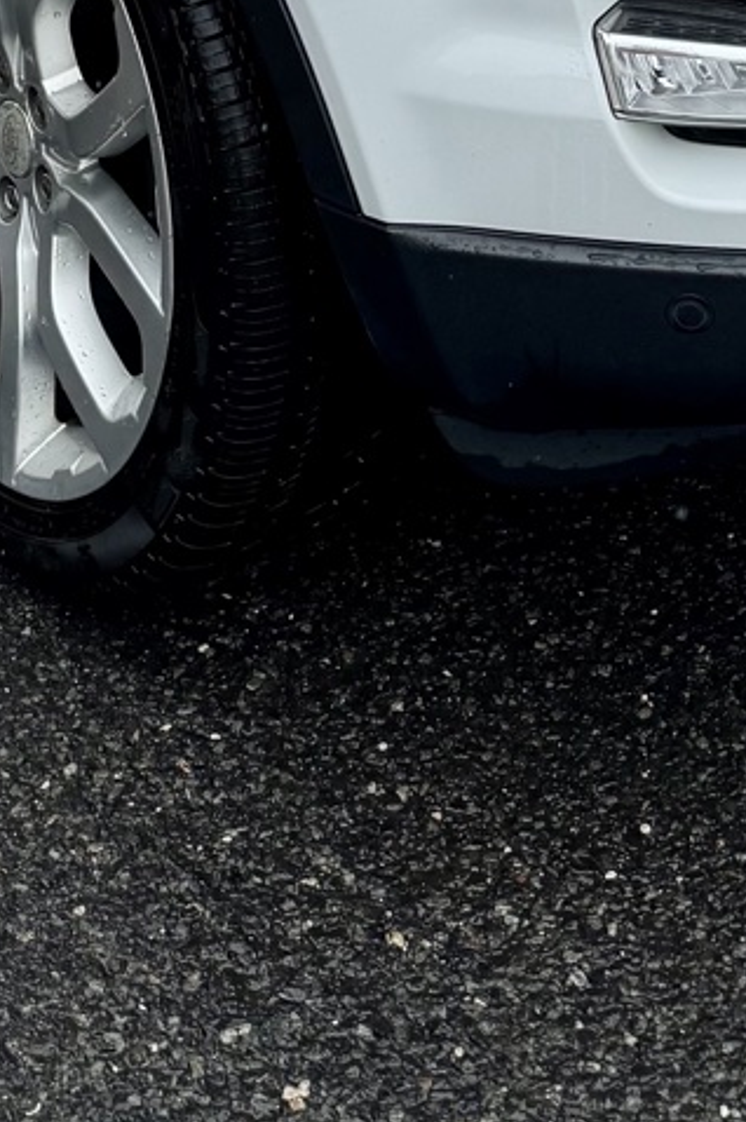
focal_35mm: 92
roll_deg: +0.0
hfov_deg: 14.8
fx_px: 2864
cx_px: 368
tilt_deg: -8.7
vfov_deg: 17.8
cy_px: -890
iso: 80
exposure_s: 1/1818
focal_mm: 6.76
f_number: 1.78
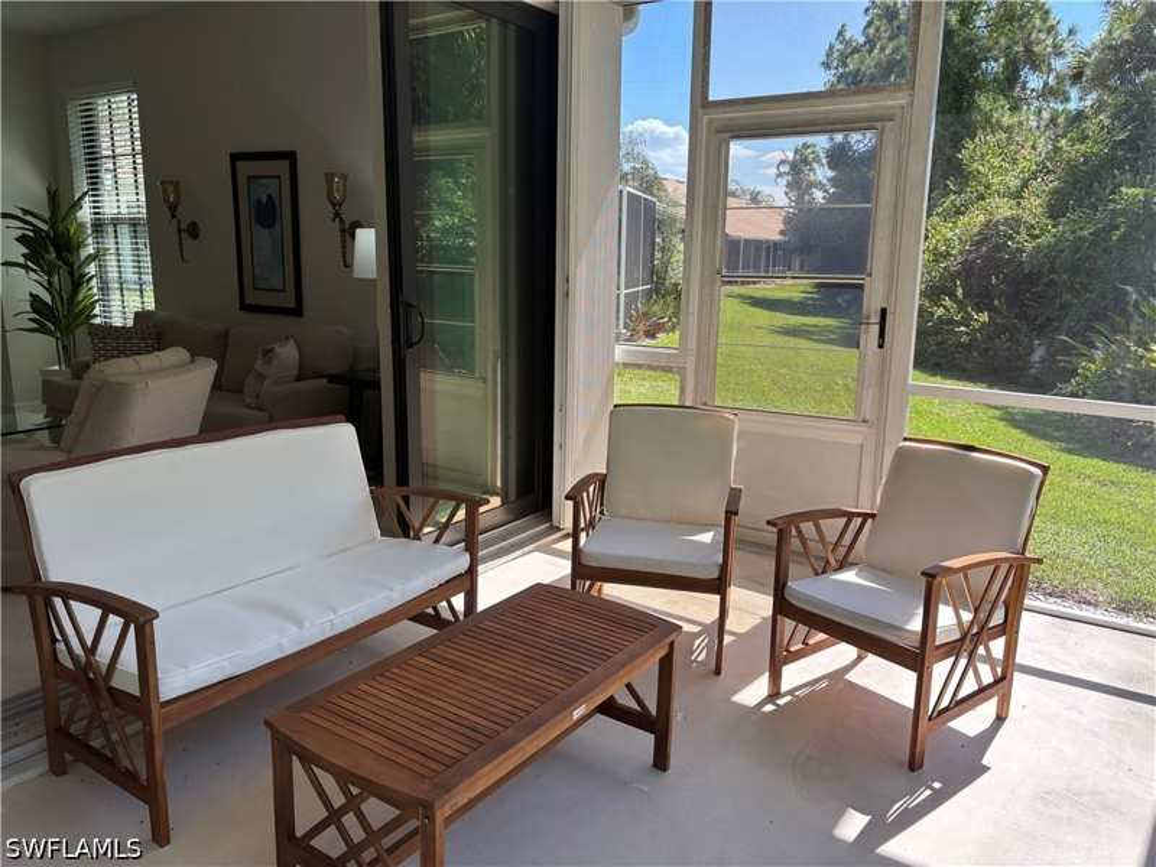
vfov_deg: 53.1
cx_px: 578
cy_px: 434
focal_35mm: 26
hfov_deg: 67.3
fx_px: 868
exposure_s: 1/591
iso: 50
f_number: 1.6
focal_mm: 5.96
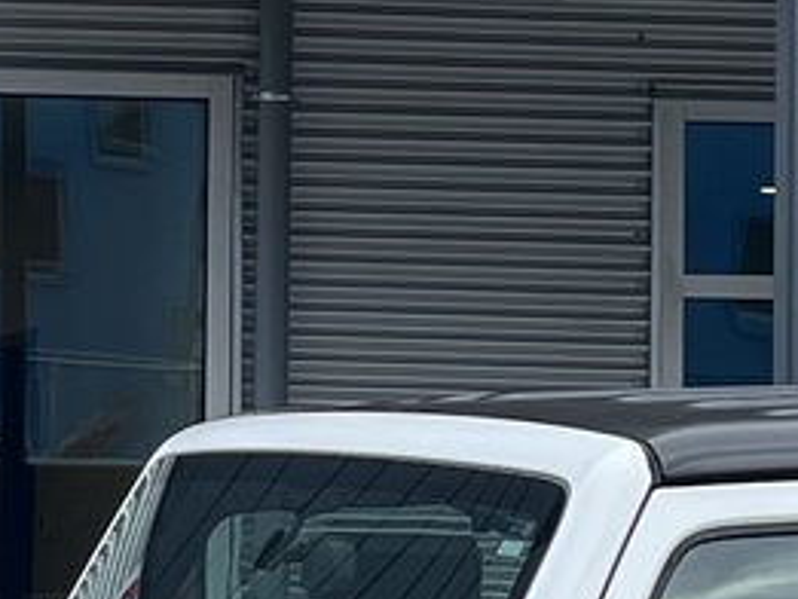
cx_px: 64
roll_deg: -0.6
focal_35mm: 204
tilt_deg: +2.4
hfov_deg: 9.6
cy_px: 244
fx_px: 4705
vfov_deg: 7.3
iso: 50
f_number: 1.6
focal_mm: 5.1
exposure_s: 1/1890
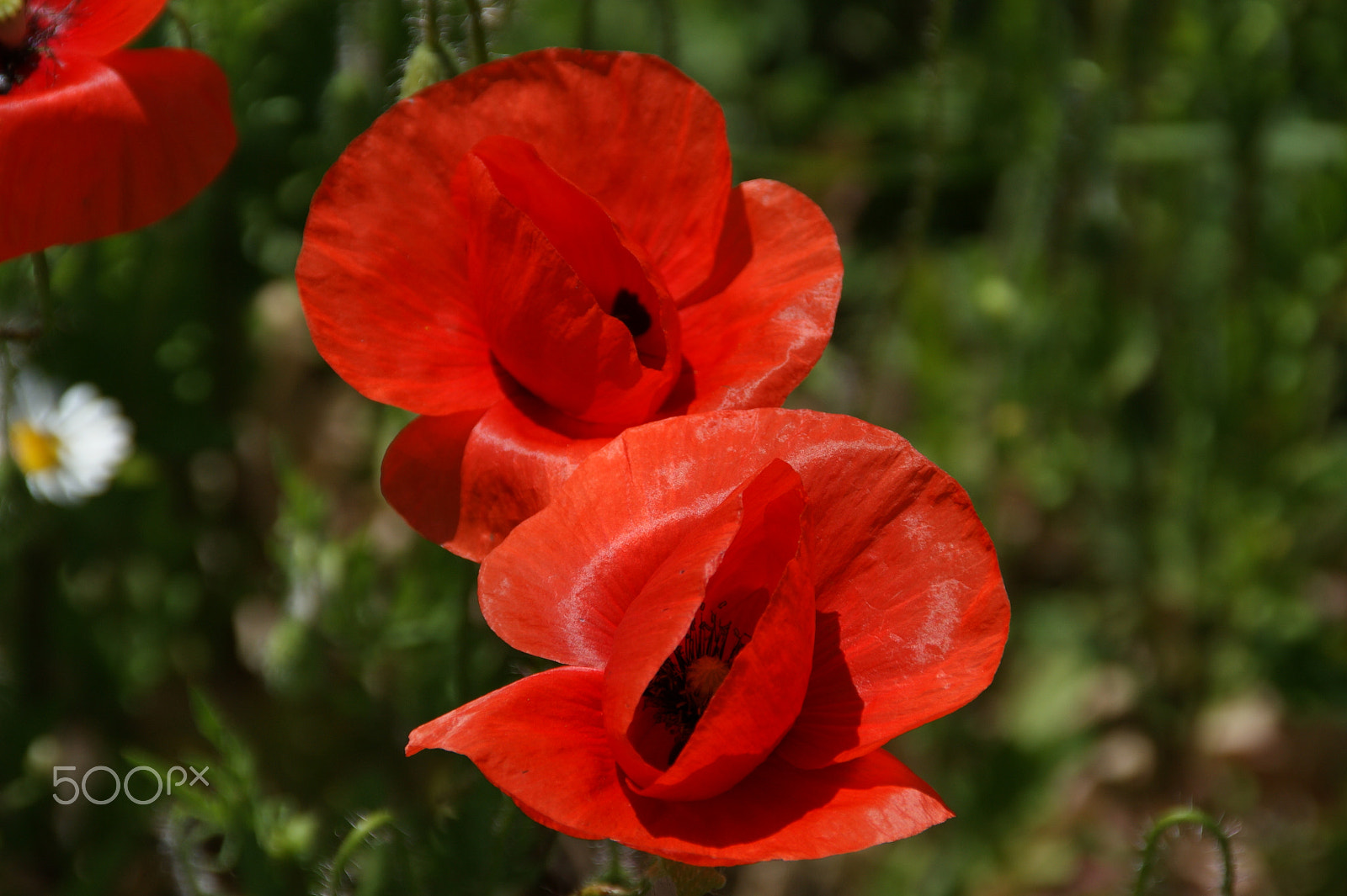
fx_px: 11219
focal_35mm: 300
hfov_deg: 6.9
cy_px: 448
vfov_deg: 4.6
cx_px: 674
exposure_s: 1/400
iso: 100
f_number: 8
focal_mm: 200
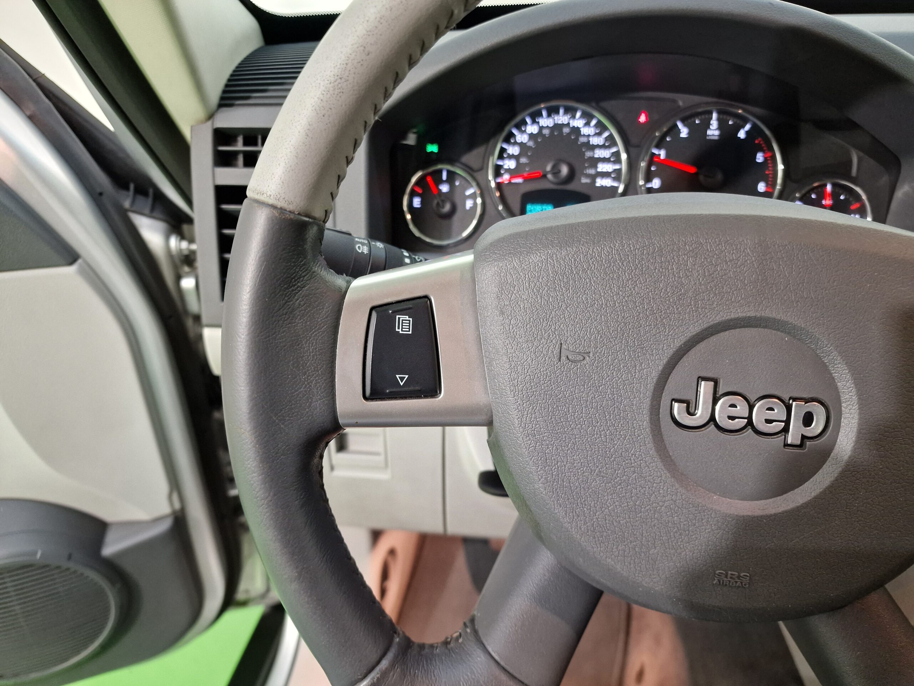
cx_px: 457
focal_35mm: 23
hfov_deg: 73.9
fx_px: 607
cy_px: 343
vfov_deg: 58.9
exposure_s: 1/50
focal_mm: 6.4
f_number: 1.8
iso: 400
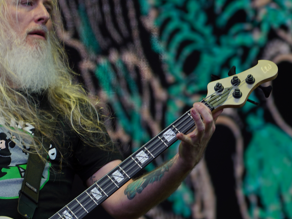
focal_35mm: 234
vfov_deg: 6.3
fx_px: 1974
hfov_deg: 8.5
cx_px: 80
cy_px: 80
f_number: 4
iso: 100
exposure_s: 1/125
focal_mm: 105
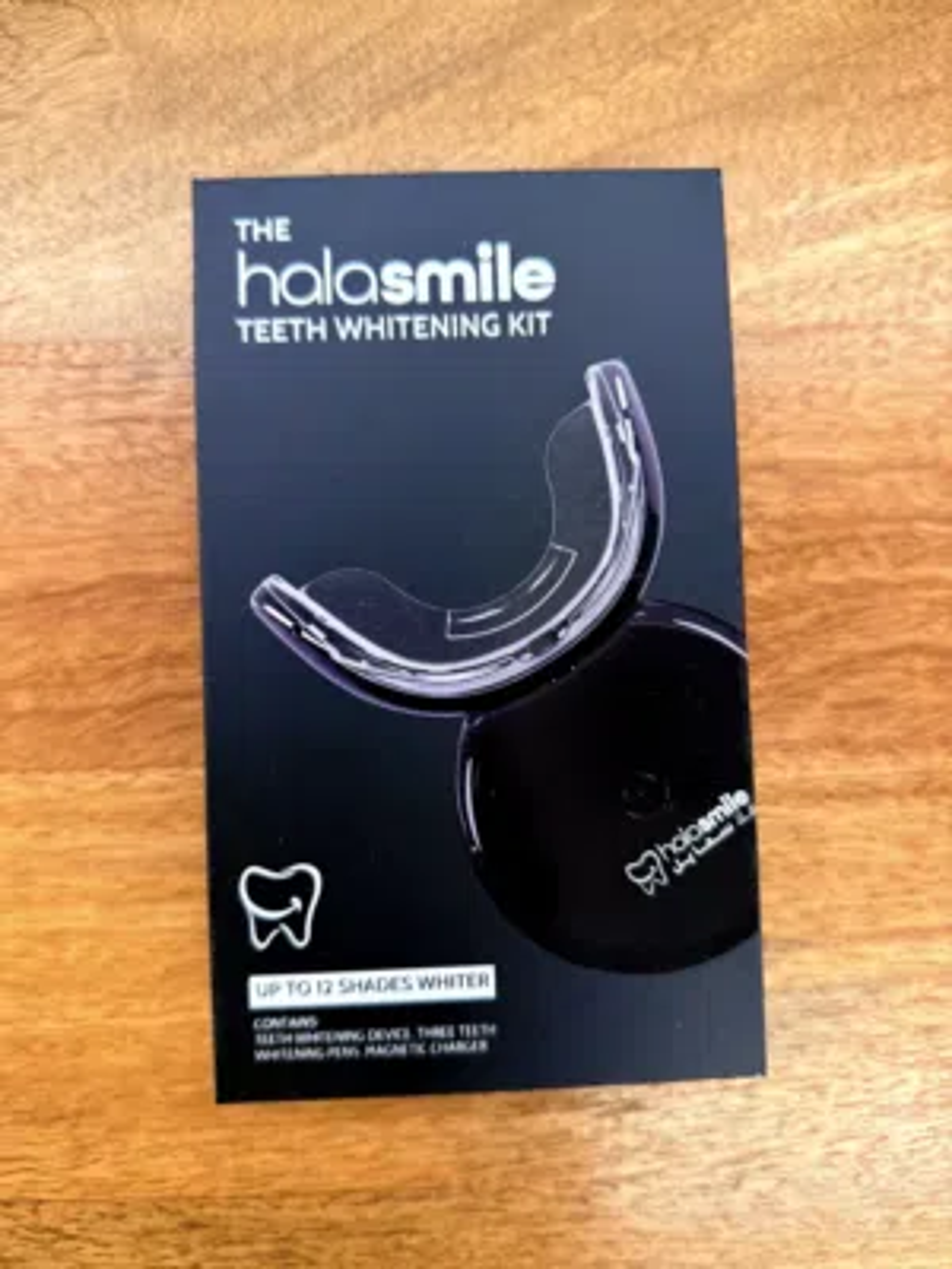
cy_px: 634
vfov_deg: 71.6
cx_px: 476
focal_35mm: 24
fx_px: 880
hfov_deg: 56.8
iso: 1000
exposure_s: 1/33
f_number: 1.78
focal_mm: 6.76
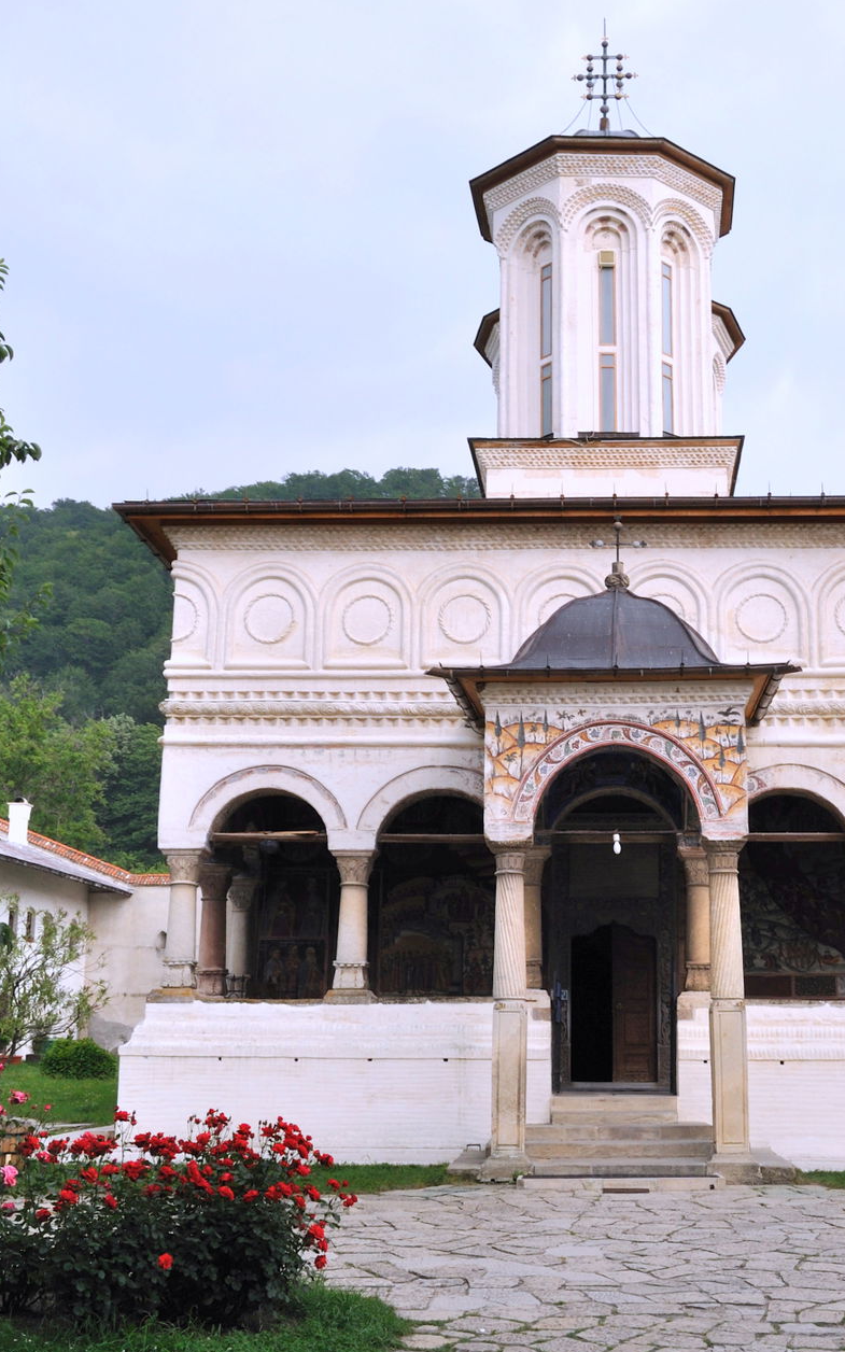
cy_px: 684
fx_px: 1548
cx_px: 595
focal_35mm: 42
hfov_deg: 30.2
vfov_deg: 47.2
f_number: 6.3
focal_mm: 18
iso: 200
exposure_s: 1/160
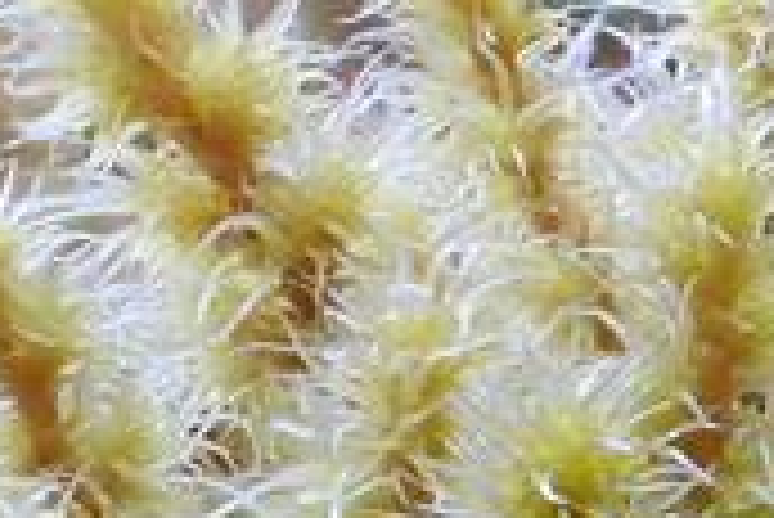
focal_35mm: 116
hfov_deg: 16.5
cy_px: 500
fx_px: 2496
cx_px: 1062
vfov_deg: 11.7
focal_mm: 5.5
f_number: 3.2
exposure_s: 1/125
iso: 250
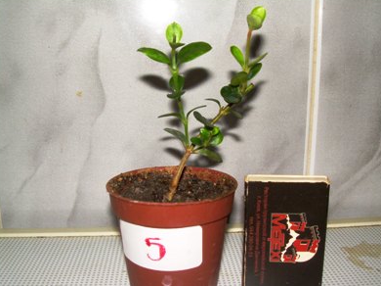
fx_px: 429
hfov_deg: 47.9
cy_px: 140
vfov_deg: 36.8
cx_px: 192
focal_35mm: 39
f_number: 4.6
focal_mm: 6.3
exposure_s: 1/60
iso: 50
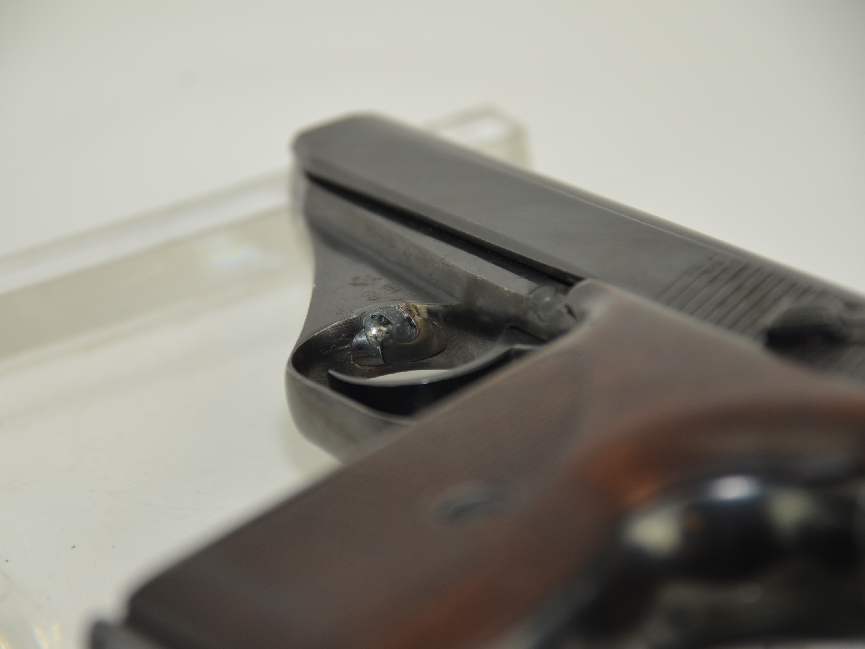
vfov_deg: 6.7
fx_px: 5511
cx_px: 406
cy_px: 324
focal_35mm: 221
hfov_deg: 9.0
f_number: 5.6
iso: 400
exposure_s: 1/125
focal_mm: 135
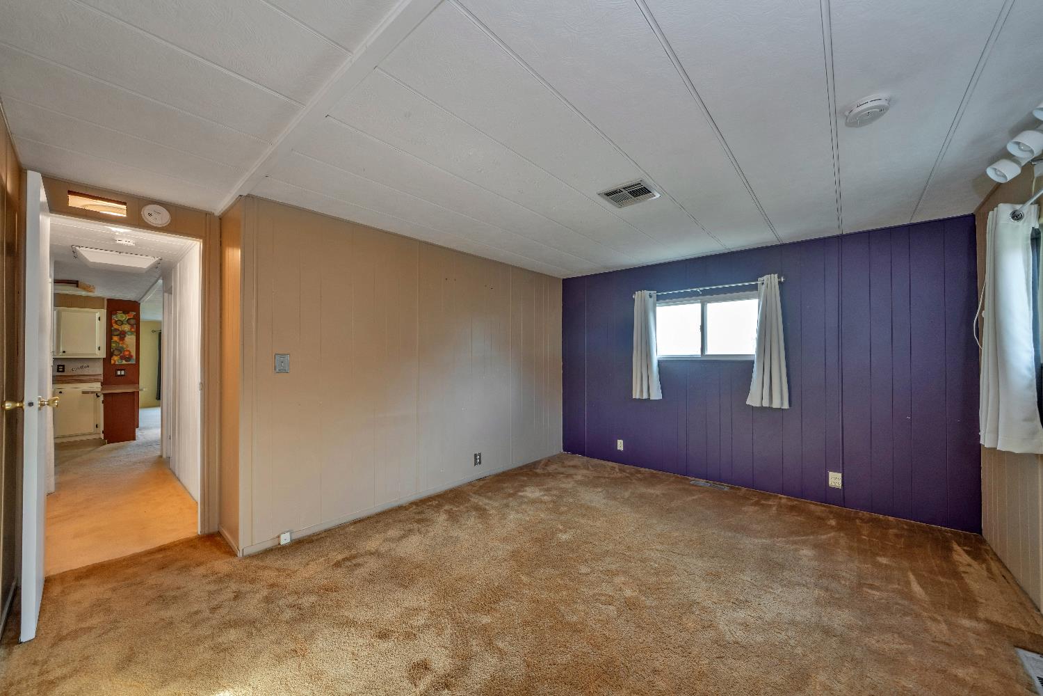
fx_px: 377
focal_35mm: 13
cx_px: 522
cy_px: 348
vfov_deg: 85.4
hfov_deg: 108.3
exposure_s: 1/15
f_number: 6.3
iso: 320
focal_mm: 13
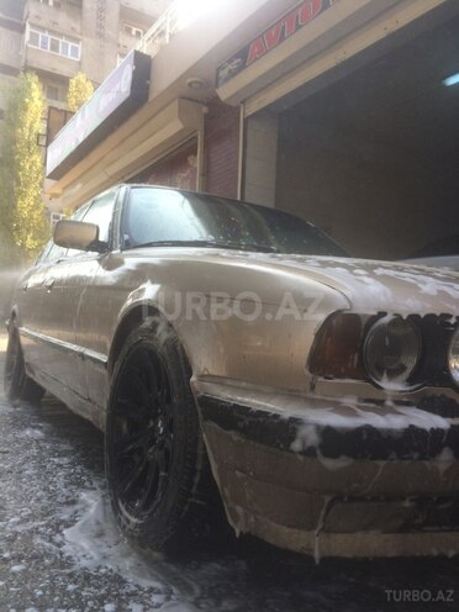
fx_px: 513
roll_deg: -2.3
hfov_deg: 48.2
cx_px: 230
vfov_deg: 61.7
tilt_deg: +0.3
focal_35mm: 29
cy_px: 306
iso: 32
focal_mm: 4.15
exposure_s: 1/291
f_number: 2.2
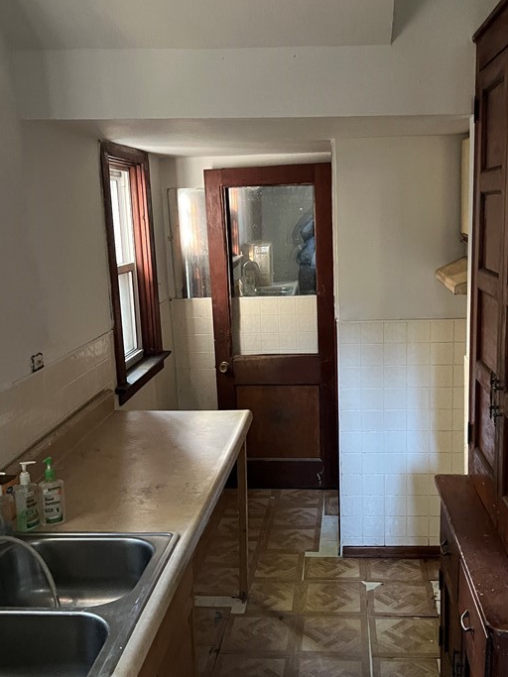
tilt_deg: -15.1
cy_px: 372
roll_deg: +1.5
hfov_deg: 36.7
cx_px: 295
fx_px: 763
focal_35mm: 39
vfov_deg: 47.8
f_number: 1.5
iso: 640
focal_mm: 5.7
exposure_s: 1/33
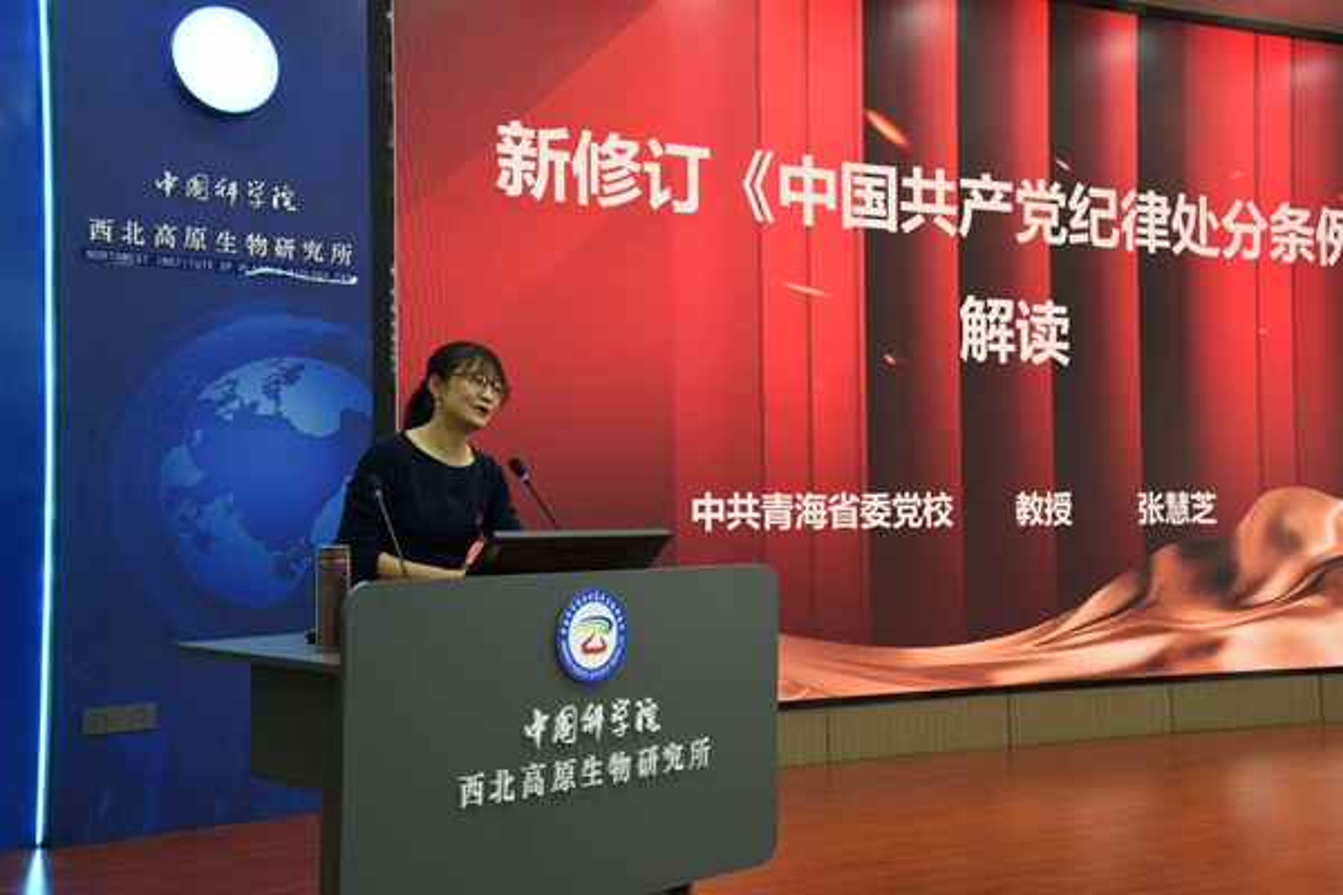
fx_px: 1679
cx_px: 672
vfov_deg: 29.9
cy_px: 448
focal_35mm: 45
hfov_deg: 43.6
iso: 1000
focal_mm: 45
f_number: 8
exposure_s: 1/60
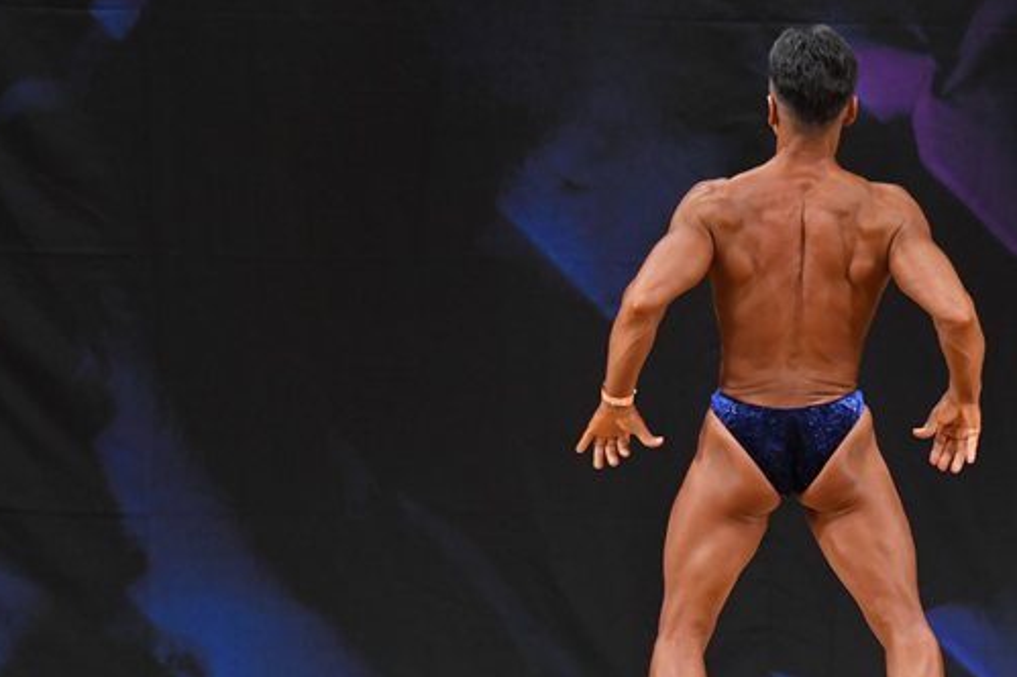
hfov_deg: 5.2
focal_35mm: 396
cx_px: 763
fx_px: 11179
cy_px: 422
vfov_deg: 3.5
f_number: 5.6
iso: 3200
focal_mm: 170
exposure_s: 1/400
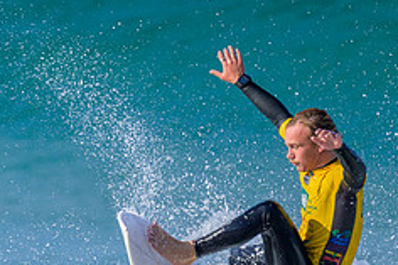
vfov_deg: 0.5
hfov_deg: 0.8
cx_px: 122
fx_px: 29839
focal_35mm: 2701
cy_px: 217
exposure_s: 1/2000
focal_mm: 800
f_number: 6.3
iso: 320
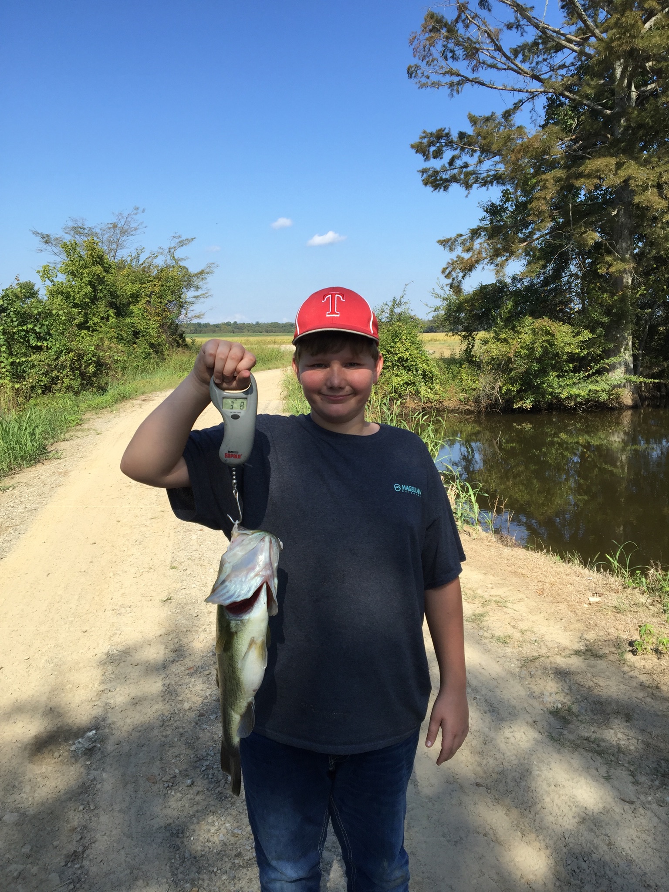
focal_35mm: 29
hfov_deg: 48.2
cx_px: 334
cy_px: 446
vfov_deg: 61.7
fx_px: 747
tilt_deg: -8.3
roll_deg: +2.1
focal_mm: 4.15
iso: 32
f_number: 2.2
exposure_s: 1/1236
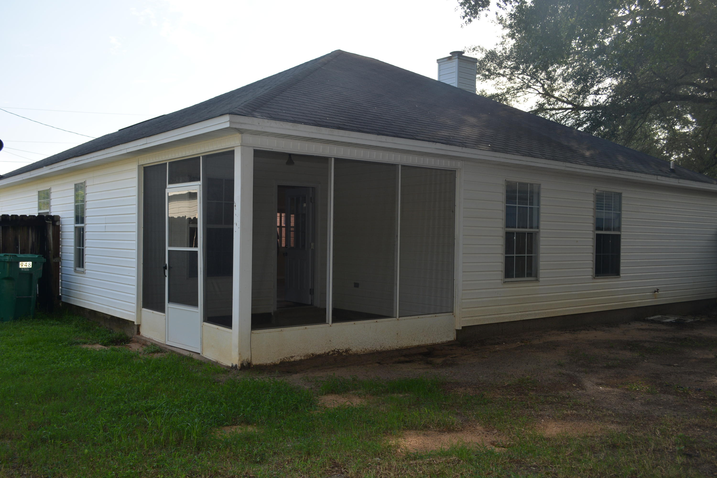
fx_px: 657
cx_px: 358
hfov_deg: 57.2
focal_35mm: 33
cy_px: 239
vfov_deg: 40.0
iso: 100
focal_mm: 22
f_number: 5.6
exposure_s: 1/200
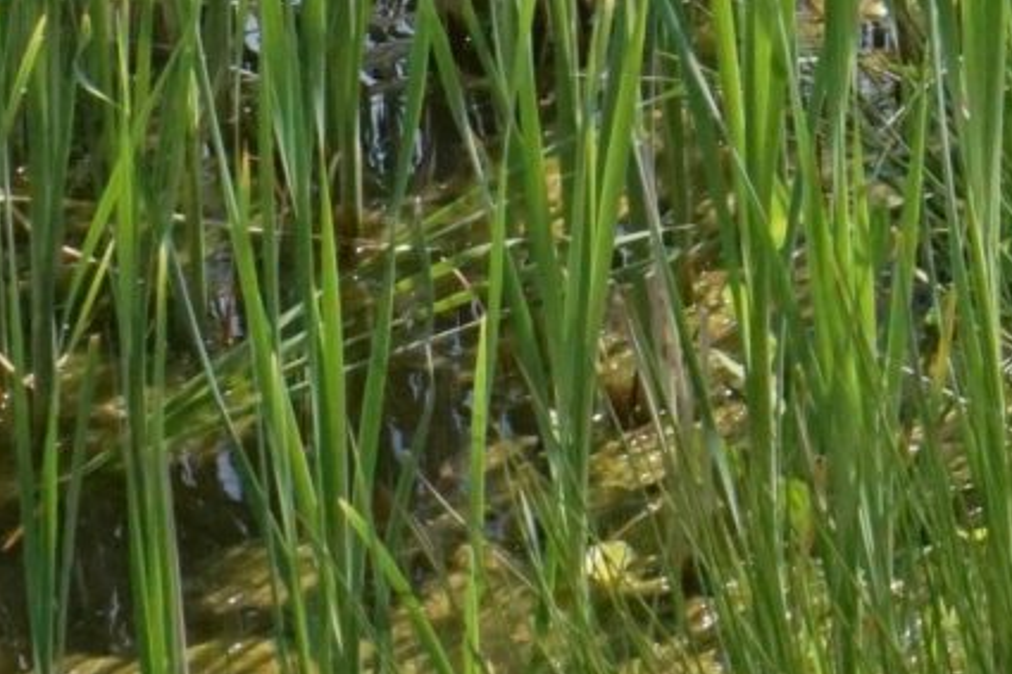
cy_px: -1059
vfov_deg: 6.2
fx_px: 5929
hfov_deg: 8.9
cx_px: 2376
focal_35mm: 211
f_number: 18
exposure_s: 1/1000
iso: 2000
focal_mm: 35
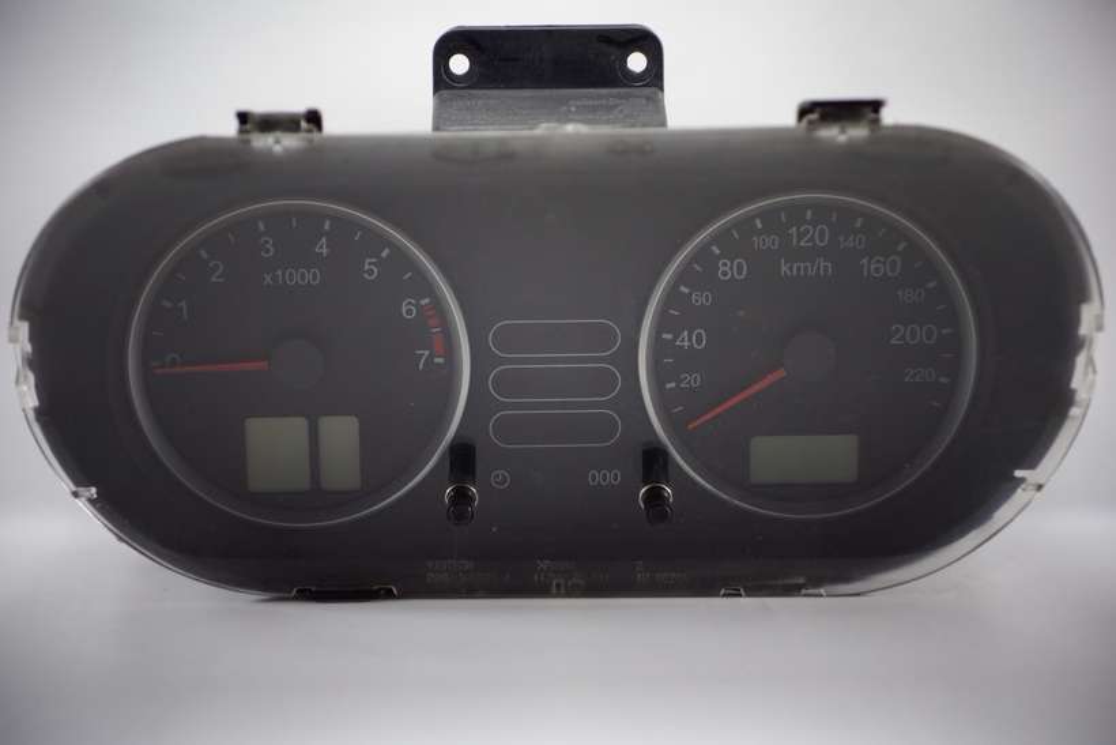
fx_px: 2232
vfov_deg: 18.9
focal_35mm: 72
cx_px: 558
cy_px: 372
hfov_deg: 28.1
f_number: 4
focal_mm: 26.57
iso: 320
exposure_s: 1/80
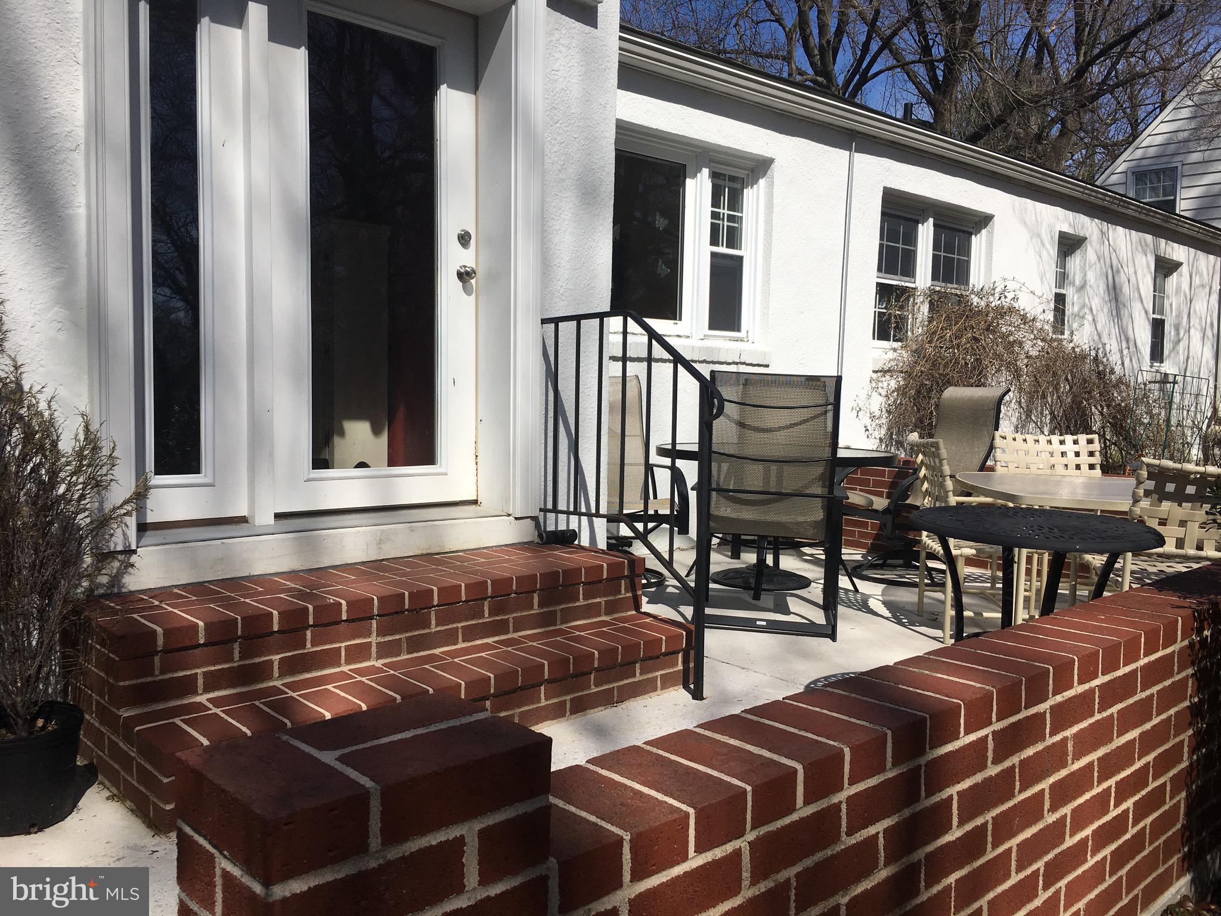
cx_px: 610
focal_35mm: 29
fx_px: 1023
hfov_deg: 61.7
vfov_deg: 48.2
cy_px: 458
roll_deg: -1.2
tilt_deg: -5.2
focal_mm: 4.15
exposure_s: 1/2564
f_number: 2.2
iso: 25
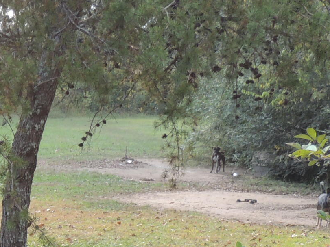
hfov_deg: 12.8
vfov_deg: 9.9
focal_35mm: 148
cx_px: -130
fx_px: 1411
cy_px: 254
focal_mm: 7.1
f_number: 3.3
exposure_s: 1/100
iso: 100
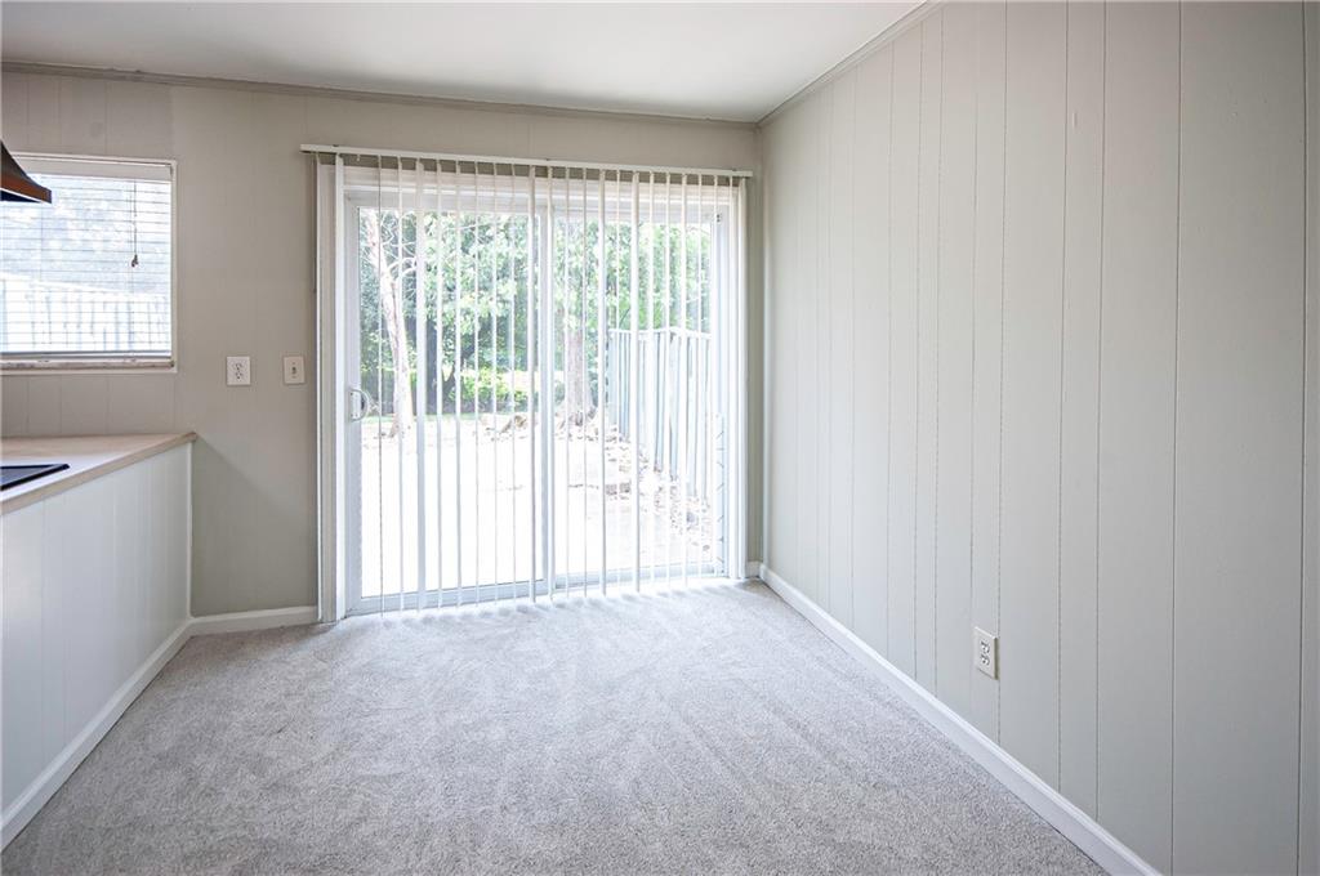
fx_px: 659
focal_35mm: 18
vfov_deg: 67.2
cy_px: 438
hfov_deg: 90.1
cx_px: 660
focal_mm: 12
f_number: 8
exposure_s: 1/8
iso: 200
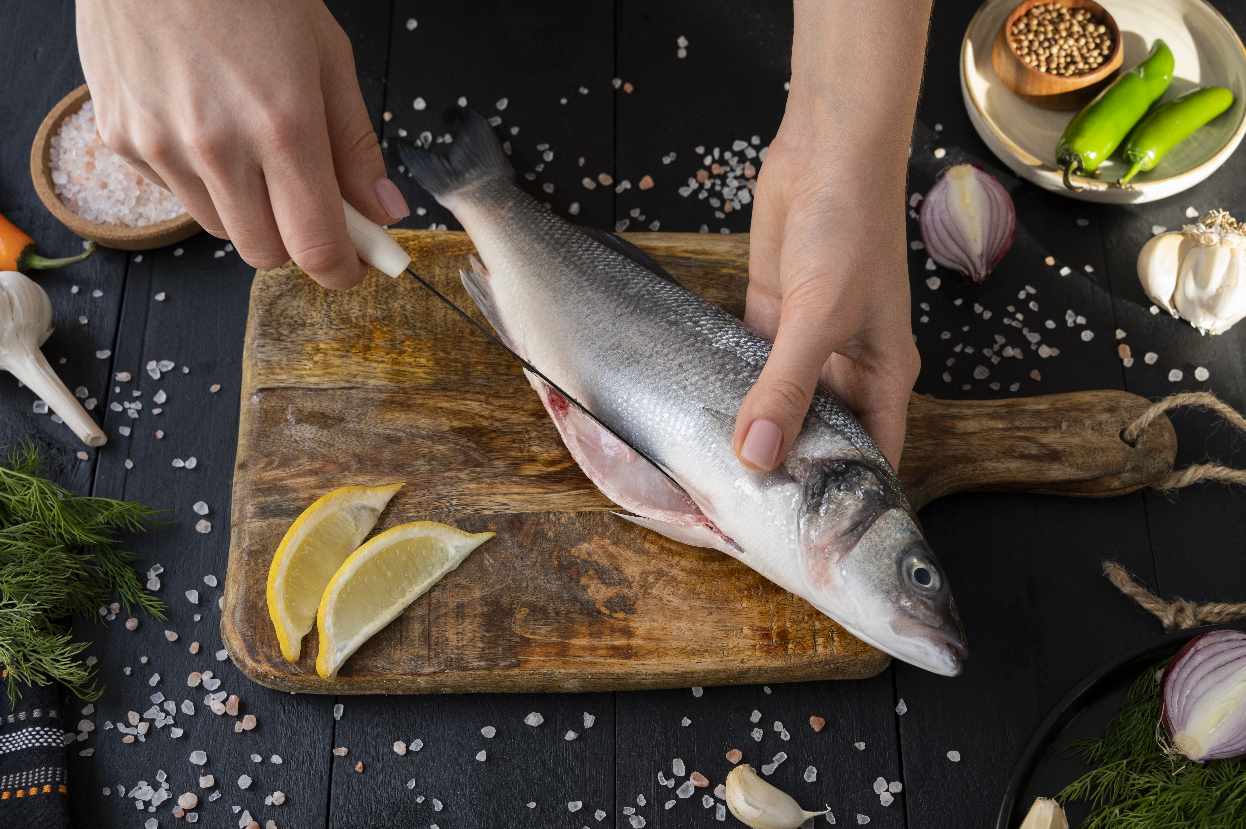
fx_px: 1487
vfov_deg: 31.1
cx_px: 623
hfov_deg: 45.5
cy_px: 414
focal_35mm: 43
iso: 800
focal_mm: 43
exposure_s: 1/160
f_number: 7.1
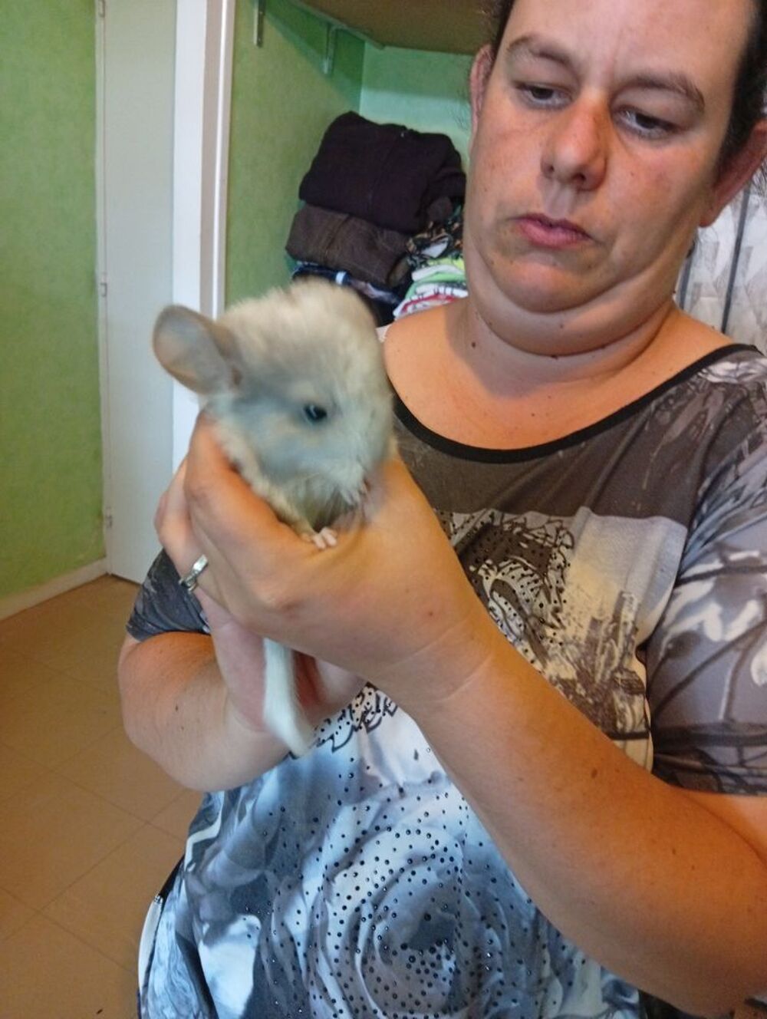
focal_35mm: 26
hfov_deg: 53.2
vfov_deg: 67.2
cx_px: 384
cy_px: 510
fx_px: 766
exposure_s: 1/20
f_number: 1.8
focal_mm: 3.96
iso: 1460
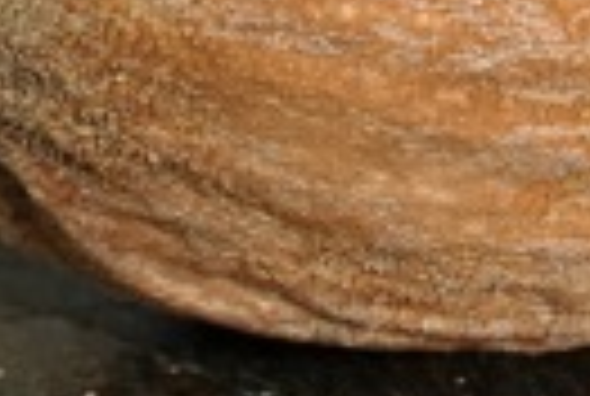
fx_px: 2940
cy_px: -410
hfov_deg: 11.4
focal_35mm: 179
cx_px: 189
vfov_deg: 7.4
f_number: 5
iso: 100
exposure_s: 1/3
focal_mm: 26
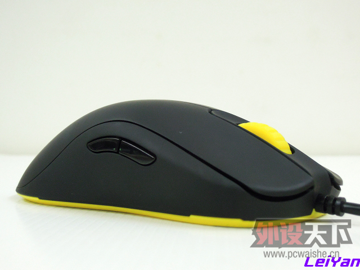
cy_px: 135
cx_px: 180
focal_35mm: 62
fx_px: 645
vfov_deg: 23.7
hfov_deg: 31.2
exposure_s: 1/20
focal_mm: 11.1
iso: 800
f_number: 4.2
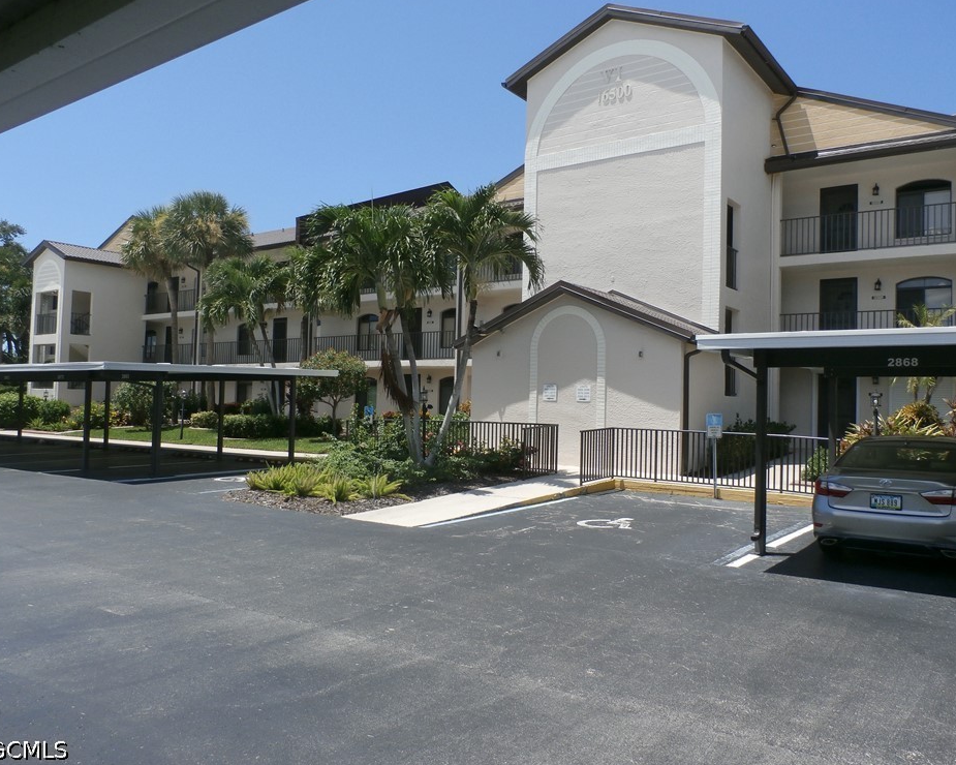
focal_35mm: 27
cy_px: 370
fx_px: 764
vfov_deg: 53.2
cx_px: 499
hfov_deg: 64.0
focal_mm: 4.5
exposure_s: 1/1250
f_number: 3
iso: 100
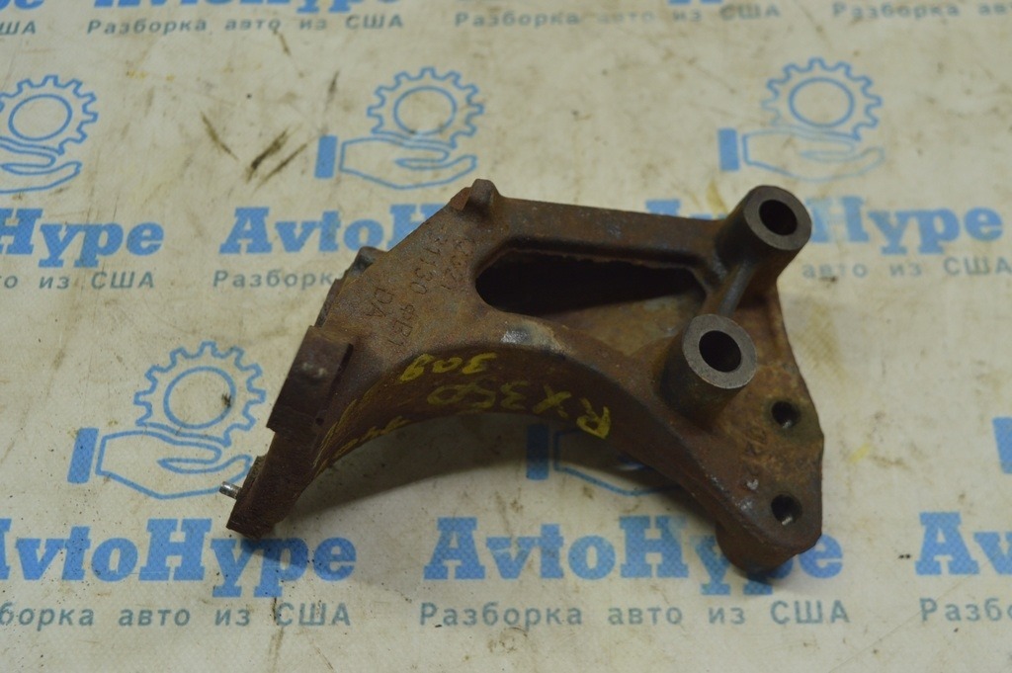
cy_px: 336
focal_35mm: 51
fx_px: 1432
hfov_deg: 38.9
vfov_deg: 26.4
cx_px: 506
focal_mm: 34
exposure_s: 1/40
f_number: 5.6
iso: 400
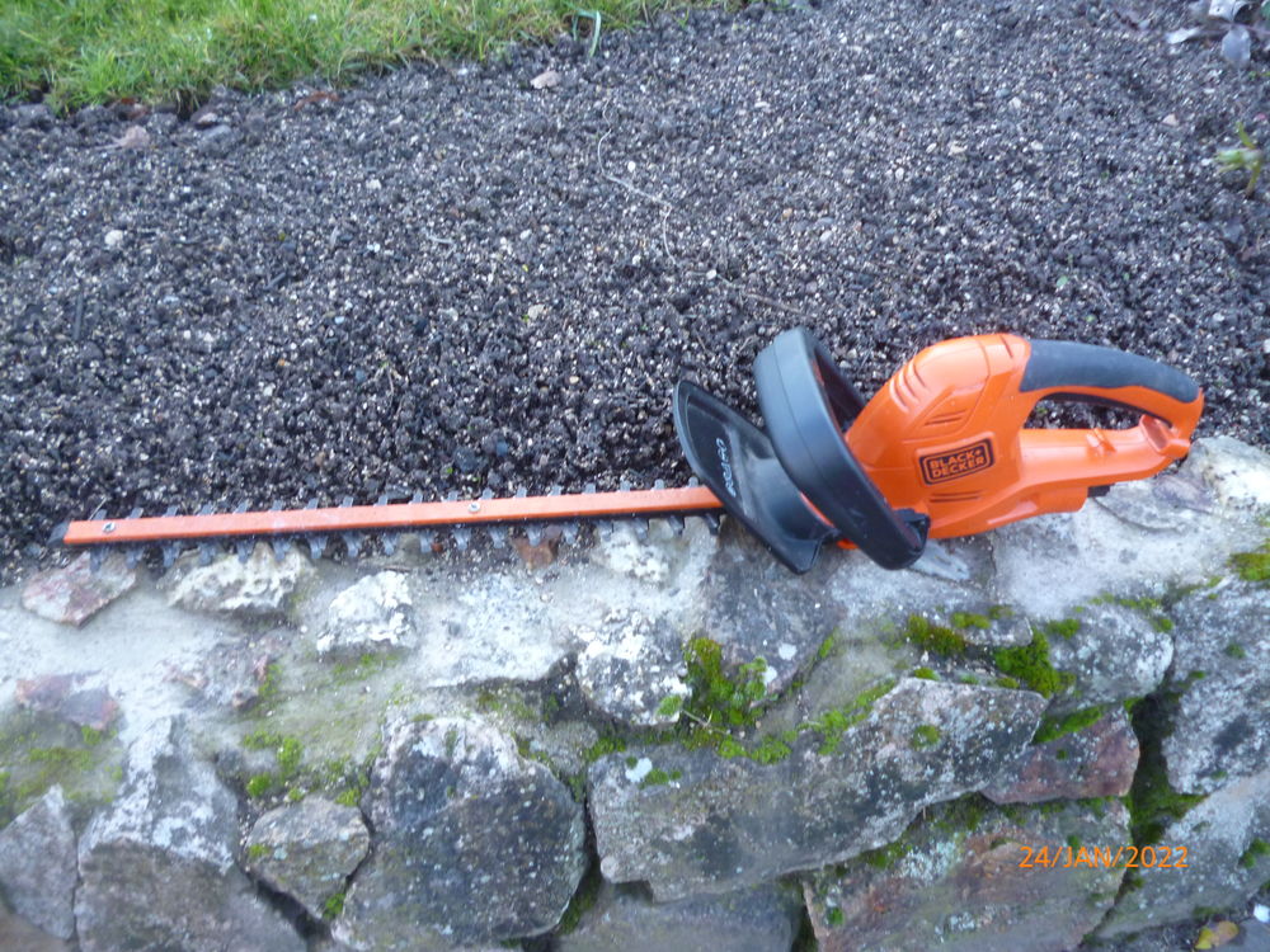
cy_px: 476
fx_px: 1027
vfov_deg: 49.7
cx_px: 635
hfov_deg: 63.4
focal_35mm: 28
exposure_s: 1/60
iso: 200
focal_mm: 5
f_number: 3.1
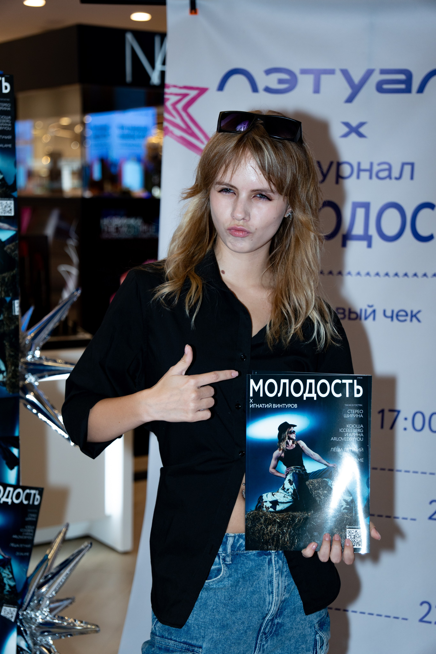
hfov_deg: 20.6
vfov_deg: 30.5
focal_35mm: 66
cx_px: 218
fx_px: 1199
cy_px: 327
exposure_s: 1/400
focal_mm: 44
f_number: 2.8
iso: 320
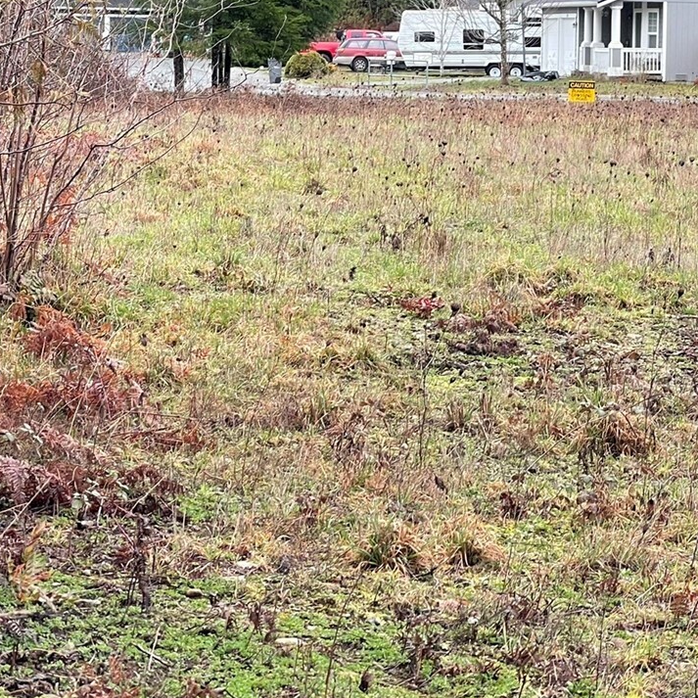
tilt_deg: -1.6
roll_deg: -0.2
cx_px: 494
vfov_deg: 13.7
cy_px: 159
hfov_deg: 13.7
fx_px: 2897
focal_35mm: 127
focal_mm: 7.5
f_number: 2.2
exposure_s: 1/153
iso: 20
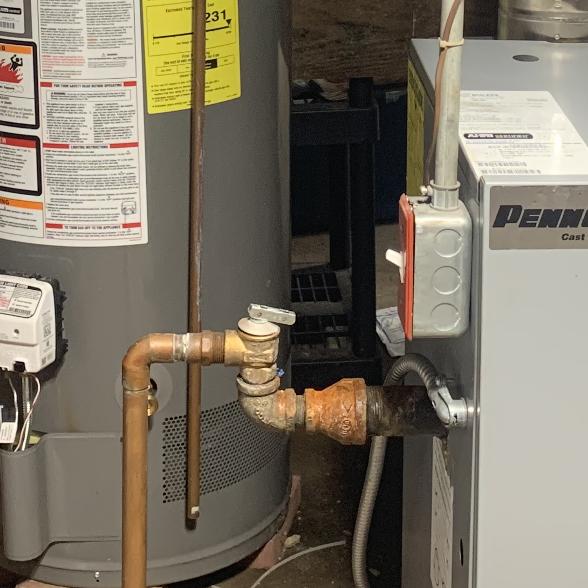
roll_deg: +0.8
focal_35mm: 85
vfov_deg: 19.3
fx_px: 1634
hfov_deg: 20.4
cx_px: 326
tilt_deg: -8.1
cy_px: -114
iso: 250
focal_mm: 4.25
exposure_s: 1/40
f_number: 1.8
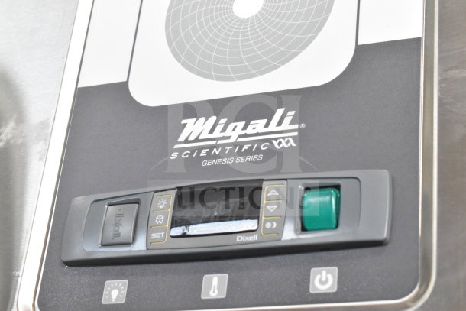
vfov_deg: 16.6
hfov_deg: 24.6
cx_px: 233
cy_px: 156
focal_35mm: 82
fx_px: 1068
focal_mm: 55
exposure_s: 1/400
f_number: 10
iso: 6400
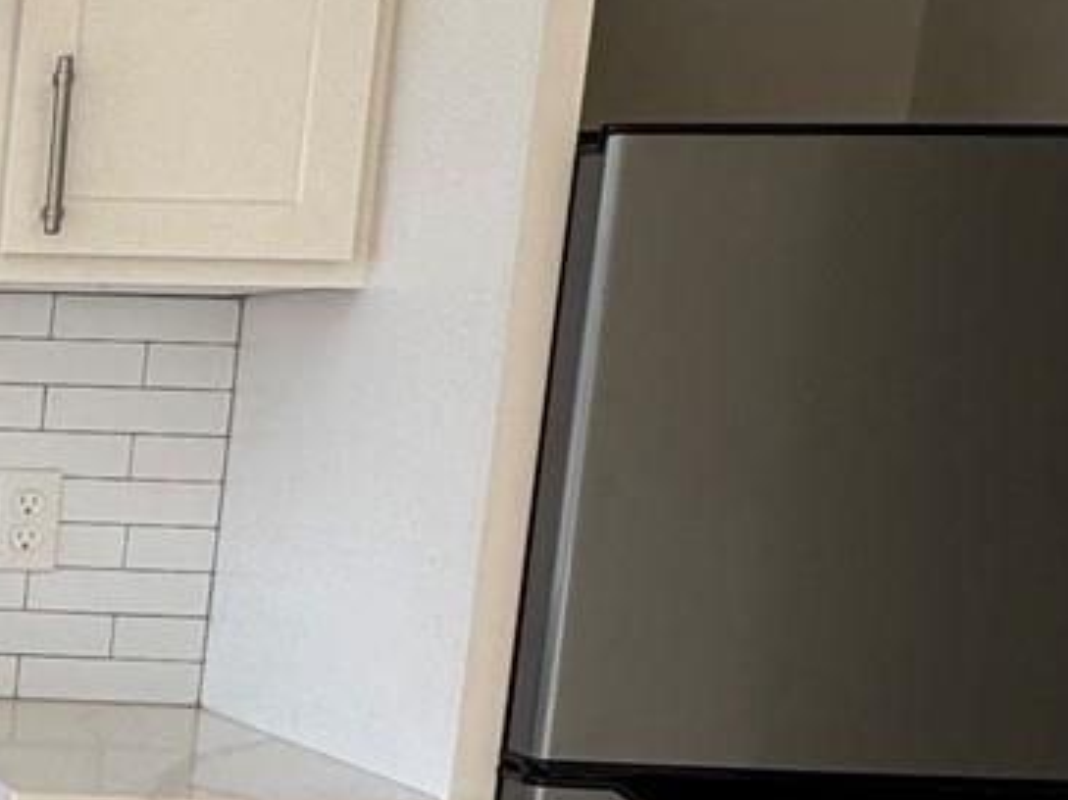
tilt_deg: -10.6
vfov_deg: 18.3
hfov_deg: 18.2
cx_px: -968
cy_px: 732
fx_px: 2437
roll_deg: -1.8
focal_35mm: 79
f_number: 2.2
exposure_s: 1/154
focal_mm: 2.22
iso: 40
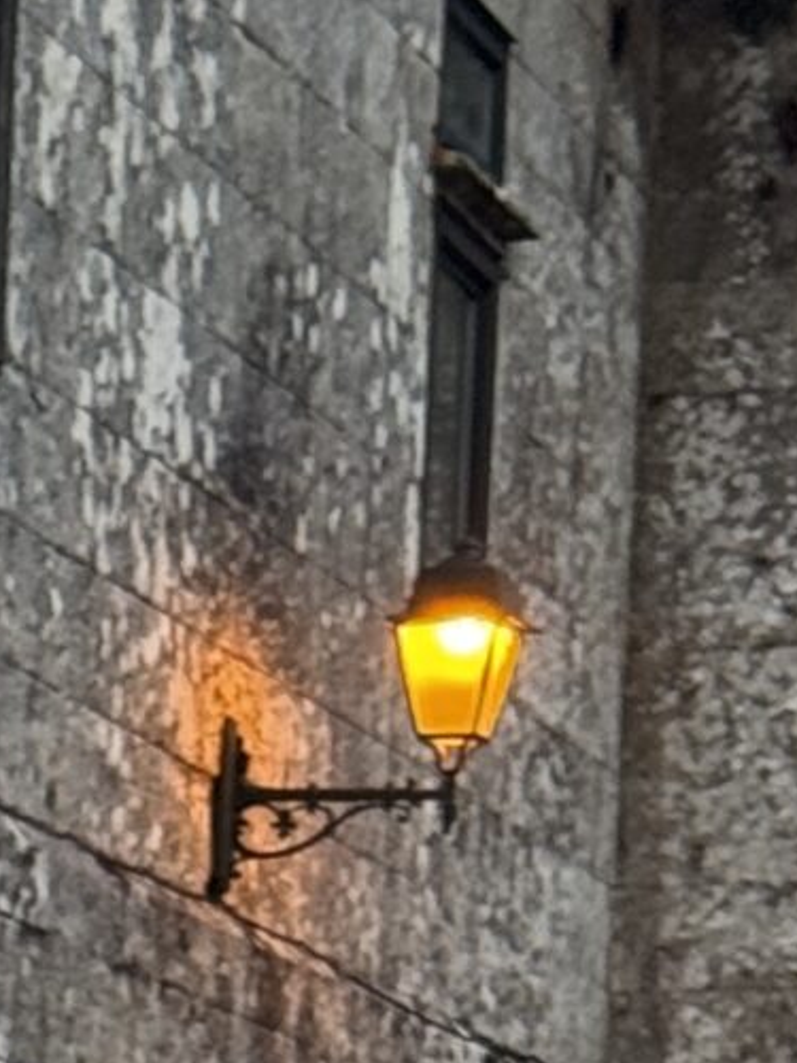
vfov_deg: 7.5
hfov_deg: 5.8
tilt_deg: -3.7
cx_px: -1182
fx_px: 7552
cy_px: 2602
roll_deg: -0.1
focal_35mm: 246
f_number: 1.78
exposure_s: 1/50
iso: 100
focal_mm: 6.76
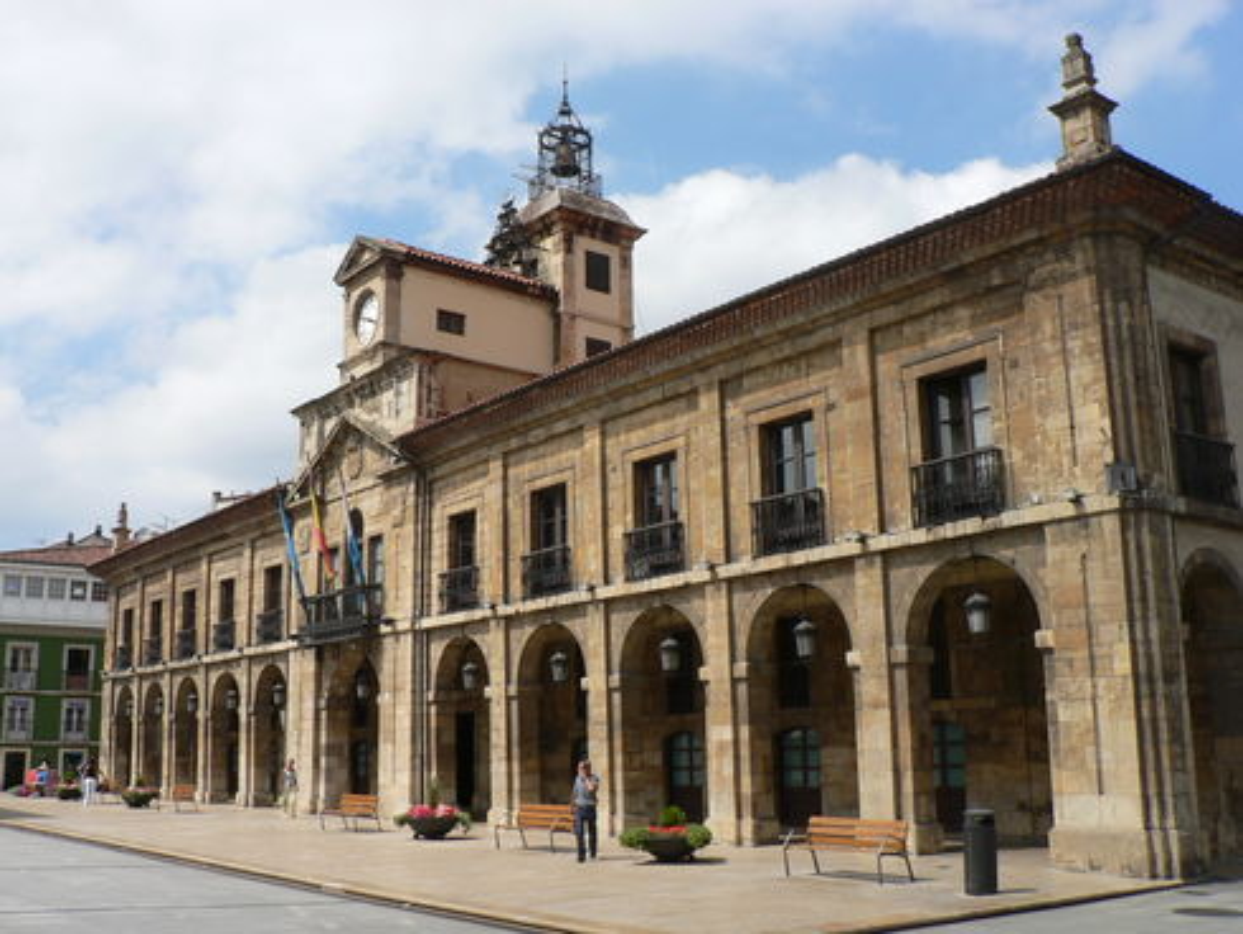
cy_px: 467
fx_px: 1257
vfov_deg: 40.7
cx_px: 622
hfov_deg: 52.6
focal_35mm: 35
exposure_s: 1/400
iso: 64
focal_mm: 6
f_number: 5.6
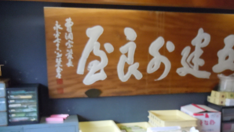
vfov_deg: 25.8
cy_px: 94
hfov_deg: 44.3
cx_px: 143
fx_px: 285
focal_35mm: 46
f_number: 4
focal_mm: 5.9
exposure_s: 1/60
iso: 800
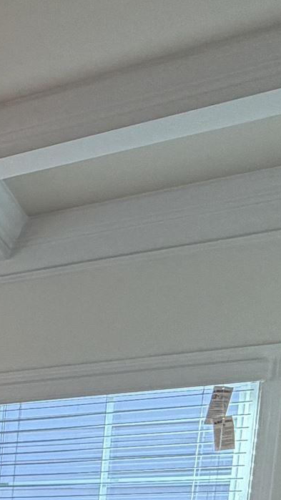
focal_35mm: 67
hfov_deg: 11.7
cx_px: -523
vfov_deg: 26.9
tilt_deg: -6.9
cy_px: 638
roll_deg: -0.2
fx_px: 888
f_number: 2.2
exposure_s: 1/120
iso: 64
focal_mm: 2.22
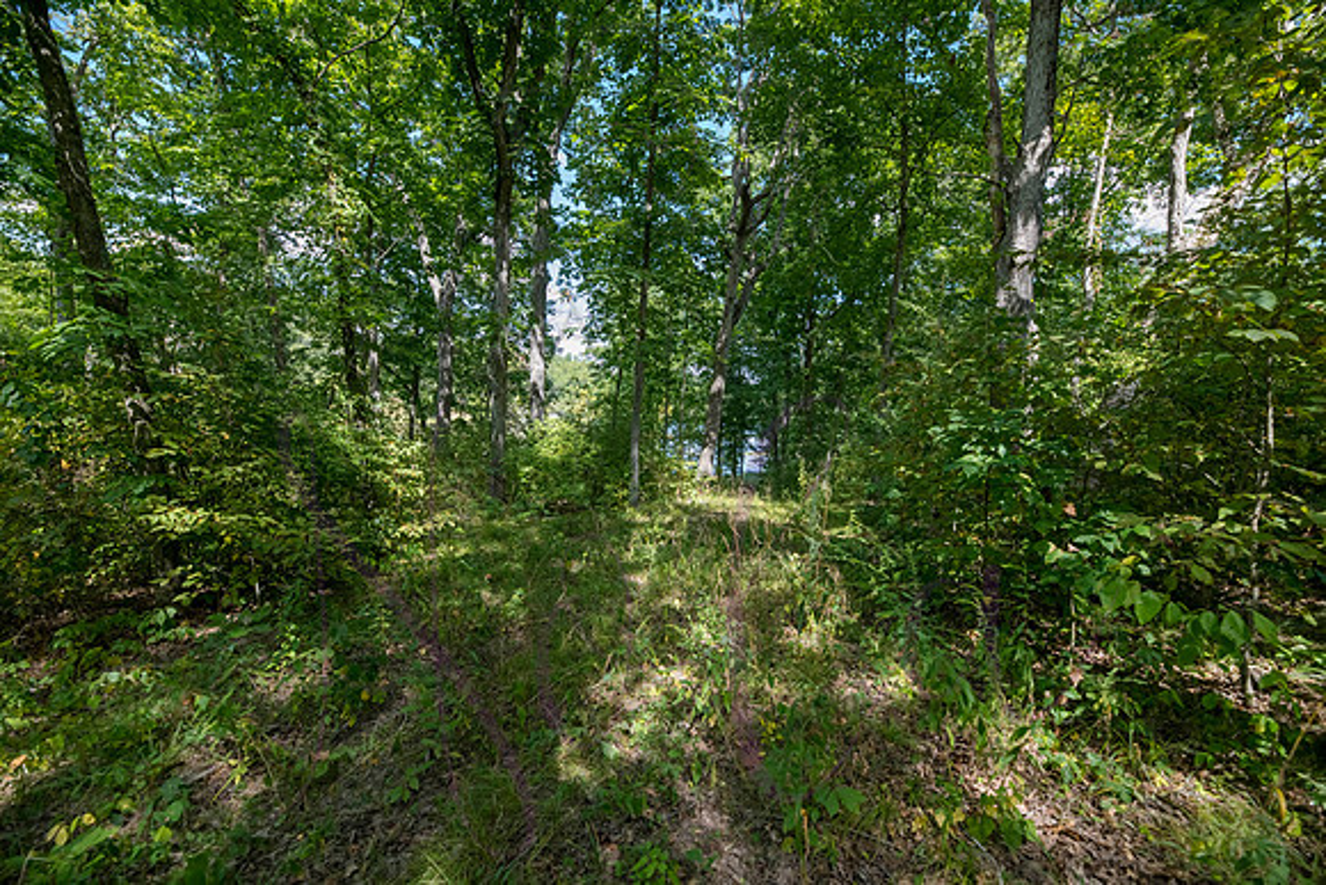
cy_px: 446
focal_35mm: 14
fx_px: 523
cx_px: 669
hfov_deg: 103.5
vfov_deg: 80.5
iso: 320
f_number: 5.6
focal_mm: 14
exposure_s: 1/200
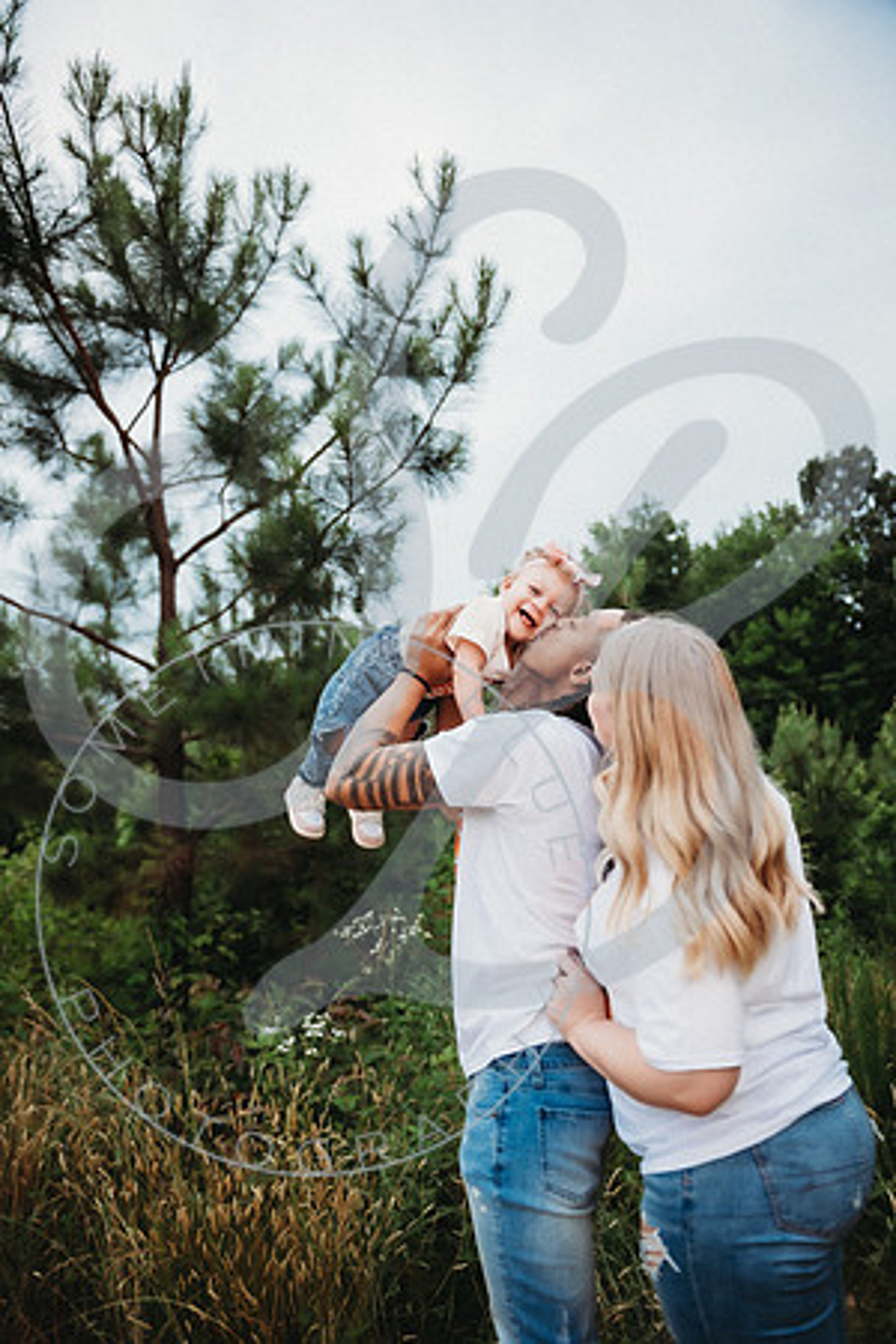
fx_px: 971
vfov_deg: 69.4
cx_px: 448
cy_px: 672
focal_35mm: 26
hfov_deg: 49.6
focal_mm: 26
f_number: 2.8
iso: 200
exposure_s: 1/320
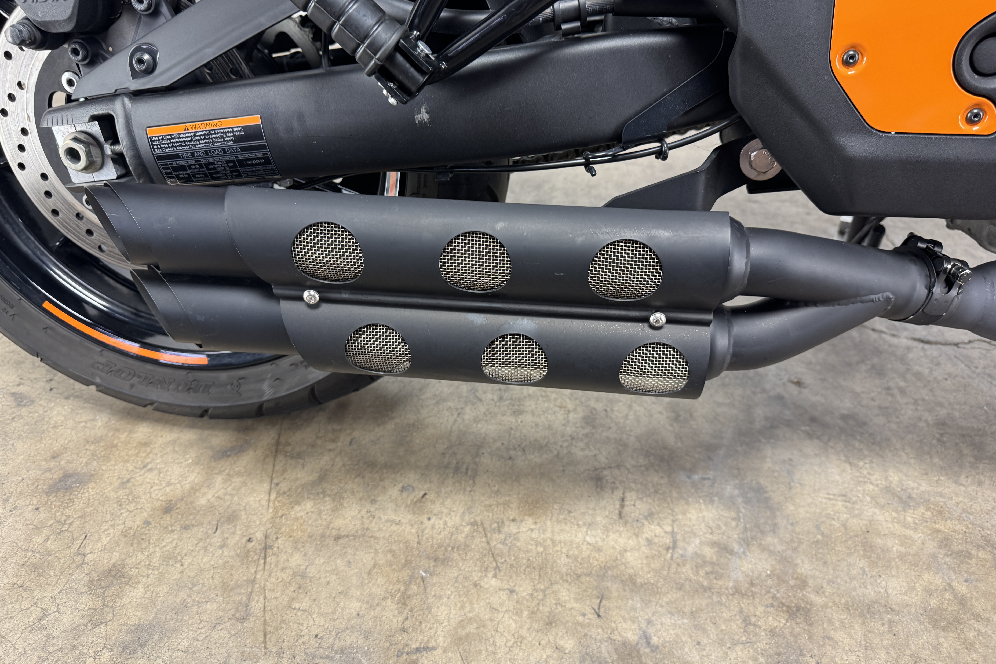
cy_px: 306
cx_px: 498
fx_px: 692
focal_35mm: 25
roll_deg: +2.8
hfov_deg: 71.5
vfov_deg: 51.2
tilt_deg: -35.7
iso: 200
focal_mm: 6.76
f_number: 1.78
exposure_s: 1/120
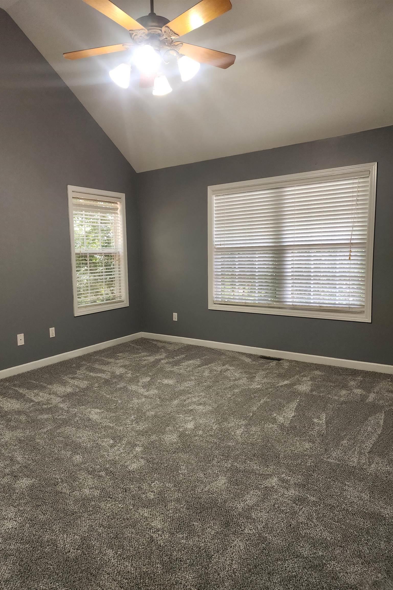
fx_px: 393
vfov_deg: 73.7
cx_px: 172
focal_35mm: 24
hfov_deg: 53.0
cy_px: 296
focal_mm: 6.4
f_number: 1.8
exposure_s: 1/120
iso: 250
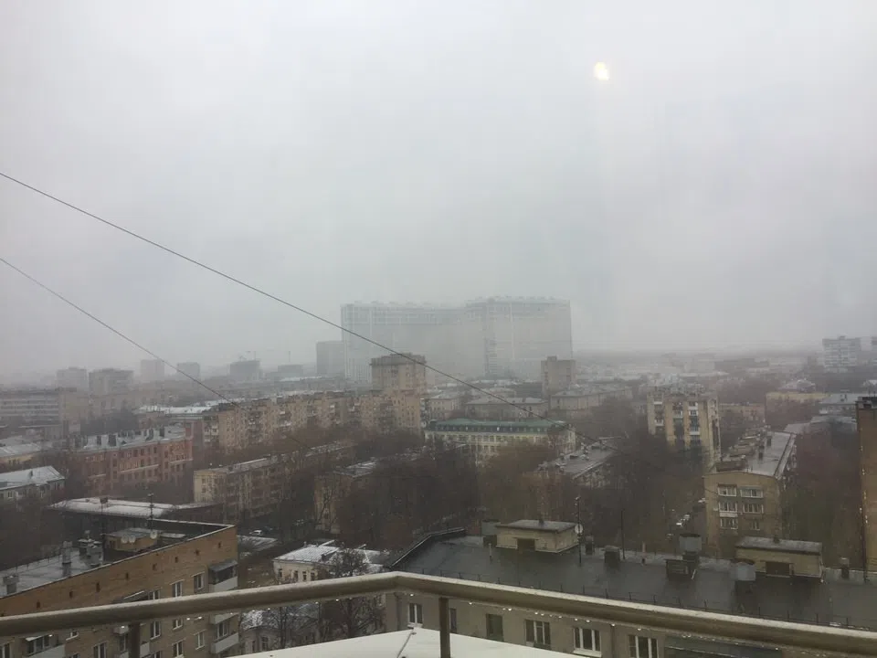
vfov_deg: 48.2
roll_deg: +2.0
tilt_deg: +2.6
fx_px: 735
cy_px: 329
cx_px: 438
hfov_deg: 61.7
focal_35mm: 29
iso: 32
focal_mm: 4.15
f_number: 2.2
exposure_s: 1/50
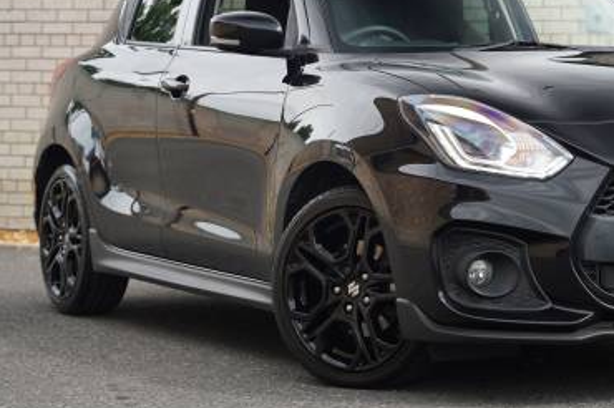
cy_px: 119
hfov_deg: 16.8
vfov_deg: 11.3
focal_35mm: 121
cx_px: 463
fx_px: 2062
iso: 125
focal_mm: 70
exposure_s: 1/160
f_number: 4
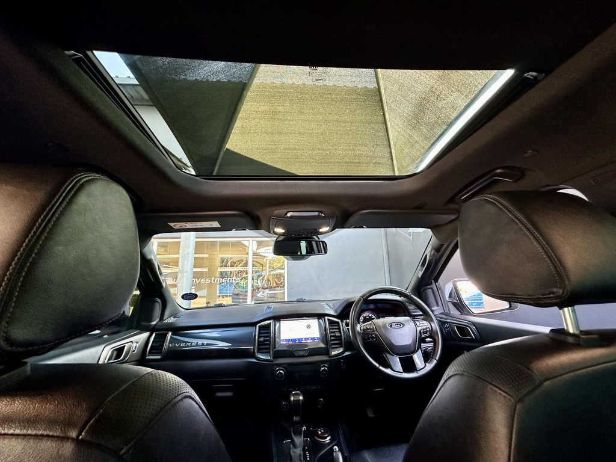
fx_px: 249
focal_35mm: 14
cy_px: 231
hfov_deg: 102.1
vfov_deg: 85.7
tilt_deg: +11.0
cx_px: 308
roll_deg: +1.2
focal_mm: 2.22
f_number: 2.2
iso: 400
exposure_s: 1/60
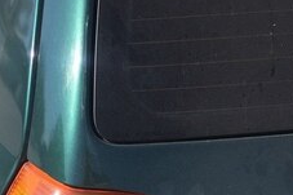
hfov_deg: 30.3
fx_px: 537
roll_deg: -2.3
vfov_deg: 18.4
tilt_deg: -41.8
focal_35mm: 66
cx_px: 96
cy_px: 288
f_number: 2.2
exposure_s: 1/1364
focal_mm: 4.15
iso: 32
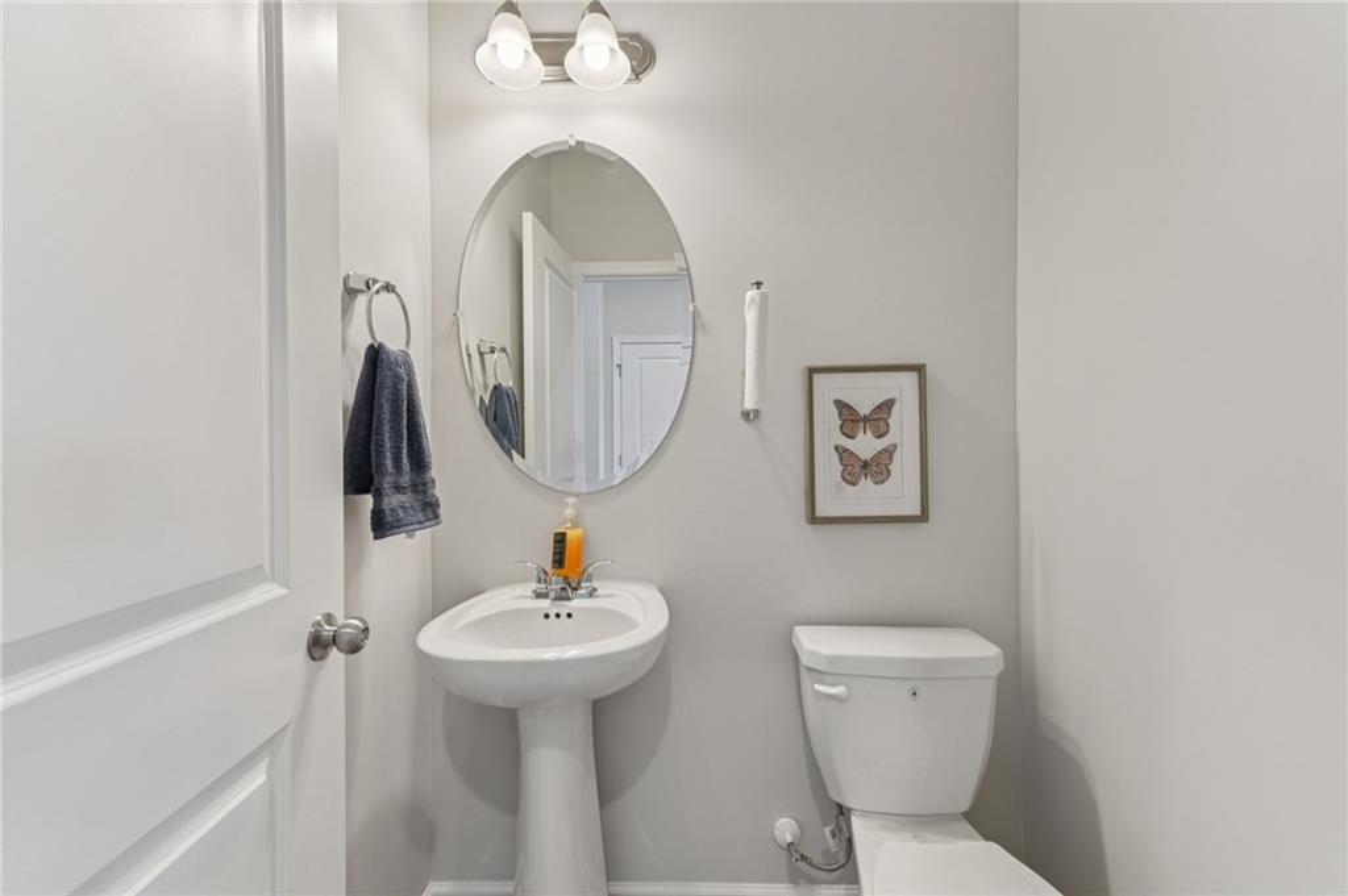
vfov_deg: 81.1
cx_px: 674
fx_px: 524
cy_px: 448
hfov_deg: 104.3
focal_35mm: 14
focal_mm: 14
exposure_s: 1/30
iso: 400
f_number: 8
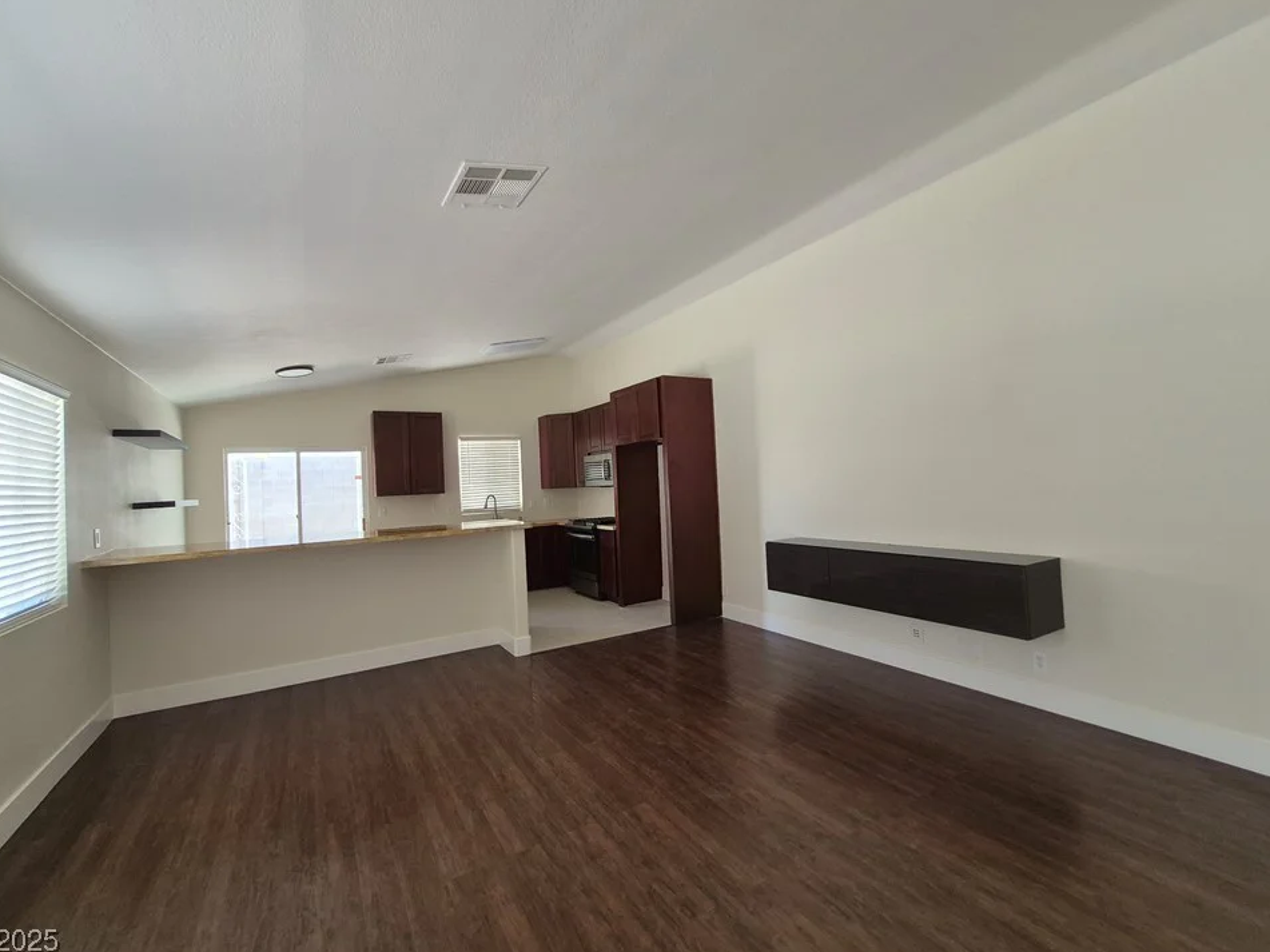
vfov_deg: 85.6
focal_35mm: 14
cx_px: 608
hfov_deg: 102.0
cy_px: 458
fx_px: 514
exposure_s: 1/60
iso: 100
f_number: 2.2
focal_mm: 1.74
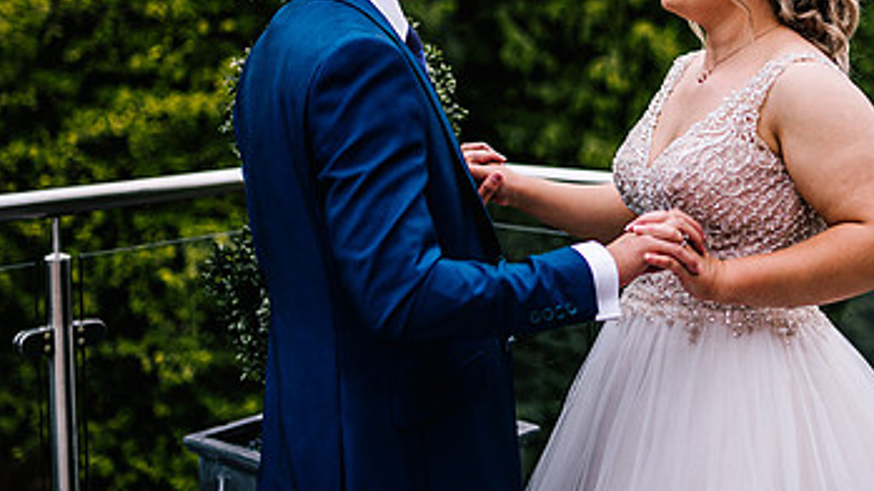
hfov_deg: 33.9
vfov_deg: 19.4
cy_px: 71
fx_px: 1413
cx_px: 619
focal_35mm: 61
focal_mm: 35
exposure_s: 1/250
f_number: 1.4
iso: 100
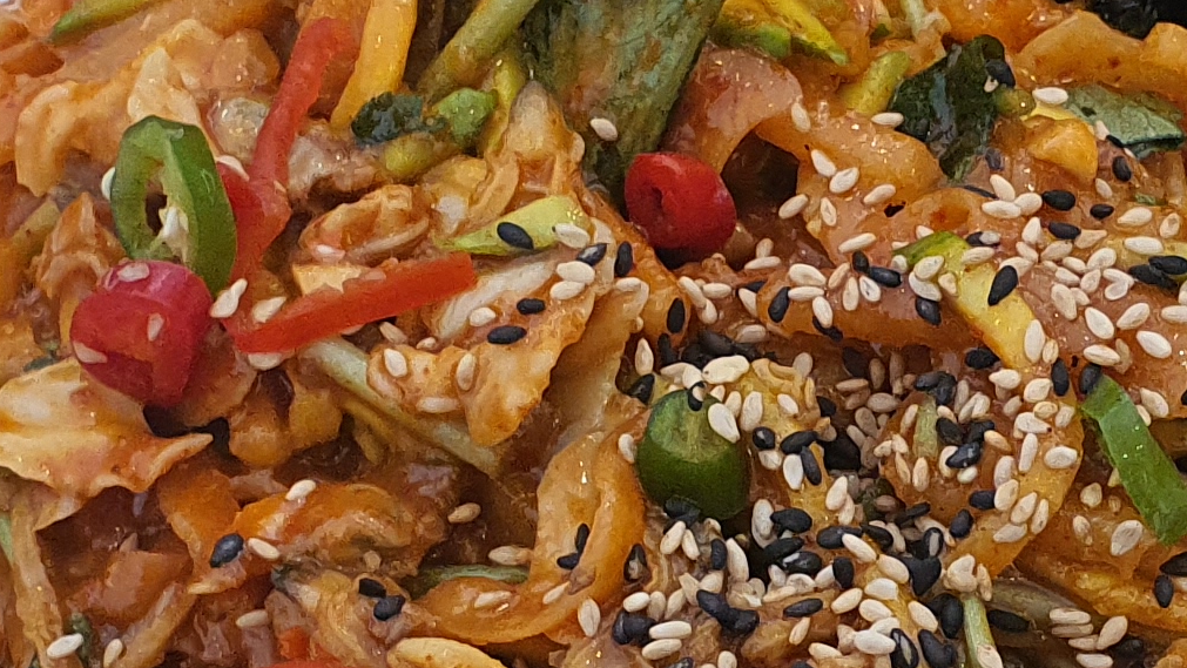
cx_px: 924
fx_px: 3557
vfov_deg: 10.7
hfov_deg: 18.8
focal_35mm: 113
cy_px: 488
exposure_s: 1/60
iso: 200
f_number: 2.4
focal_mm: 4.3
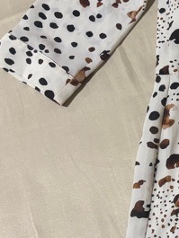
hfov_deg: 13.5
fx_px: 675
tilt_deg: -70.3
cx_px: 325
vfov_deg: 20.0
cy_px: 129
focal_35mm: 98
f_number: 1.6
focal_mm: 5.96
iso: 125
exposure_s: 1/82
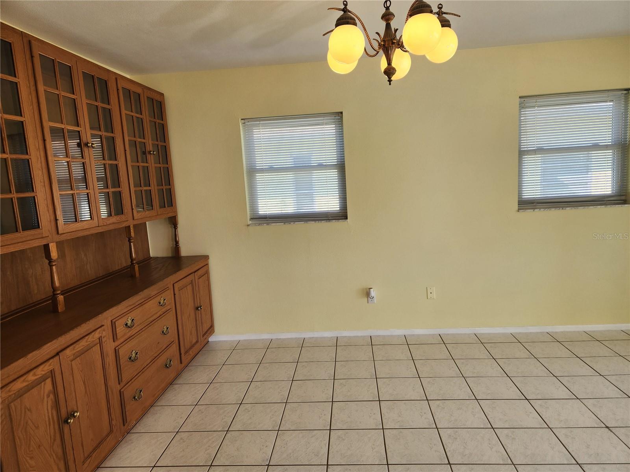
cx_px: 315
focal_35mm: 23
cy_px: 236
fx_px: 419
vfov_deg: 58.9
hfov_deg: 73.9
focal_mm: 5.4
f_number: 1.8
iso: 80
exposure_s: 1/180
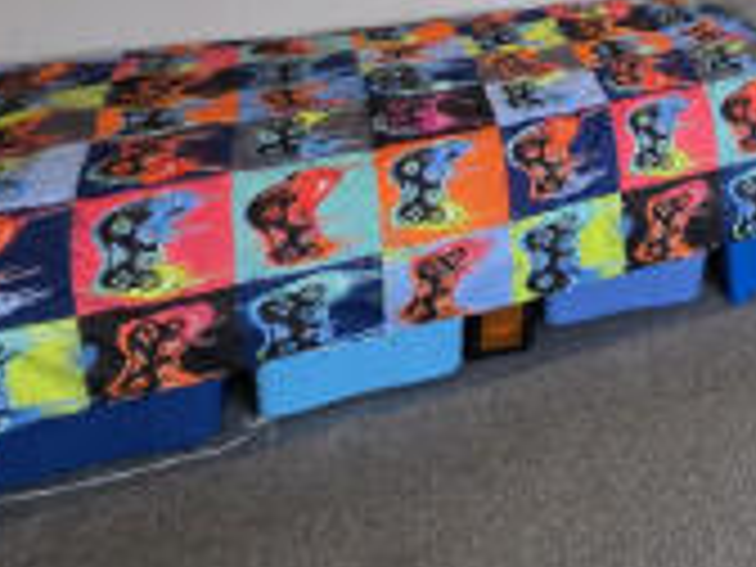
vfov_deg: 26.9
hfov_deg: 28.9
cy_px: -178
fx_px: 983
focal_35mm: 45
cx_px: 1100
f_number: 2.2
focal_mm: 2.2
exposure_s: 1/50
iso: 160
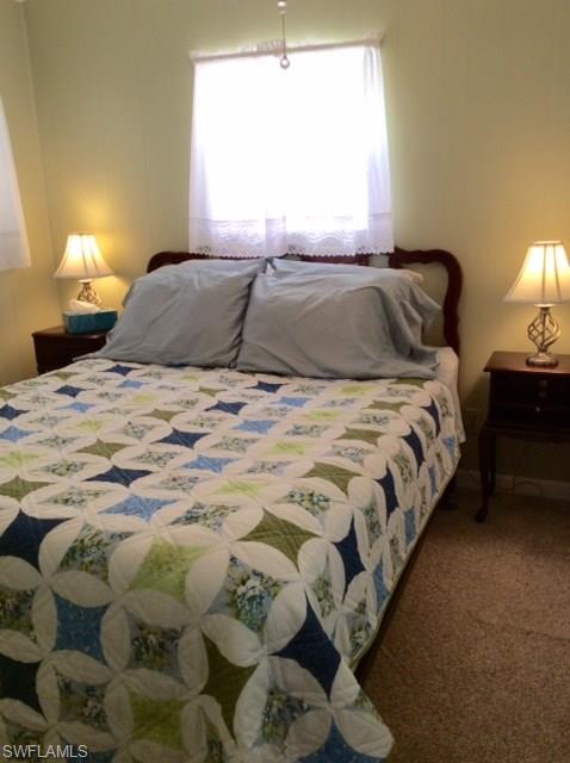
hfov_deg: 44.1
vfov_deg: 56.9
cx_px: 285
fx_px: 704
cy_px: 382
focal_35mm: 32
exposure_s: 1/60
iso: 32
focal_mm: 3.3
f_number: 2.4
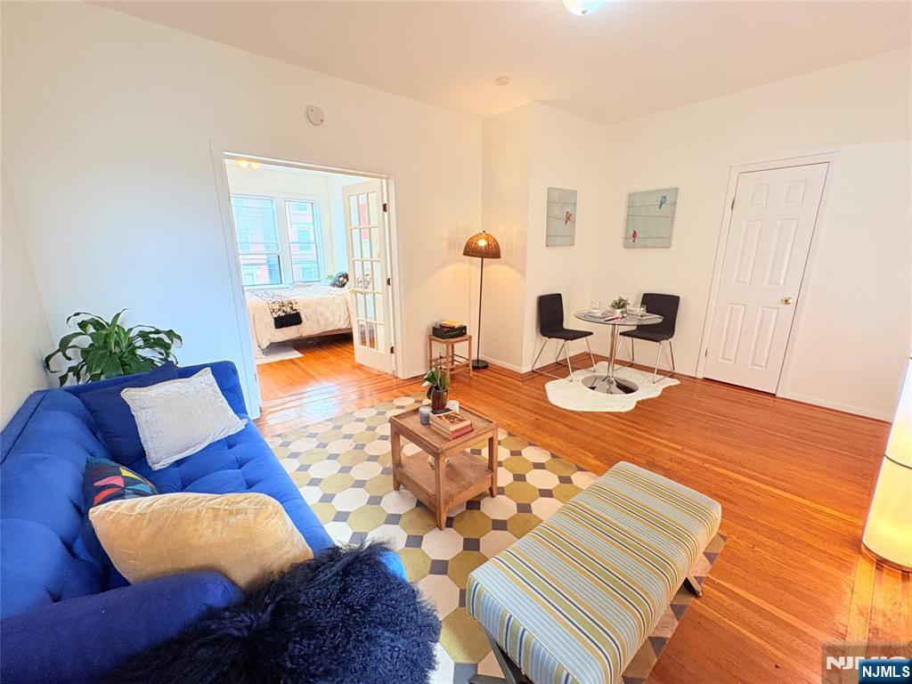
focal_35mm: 14
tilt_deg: -14.3
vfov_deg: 85.7
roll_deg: +0.3
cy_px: 342
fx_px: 369
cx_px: 456
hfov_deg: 102.1
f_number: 2.2
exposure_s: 1/60
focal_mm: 2.22
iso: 320
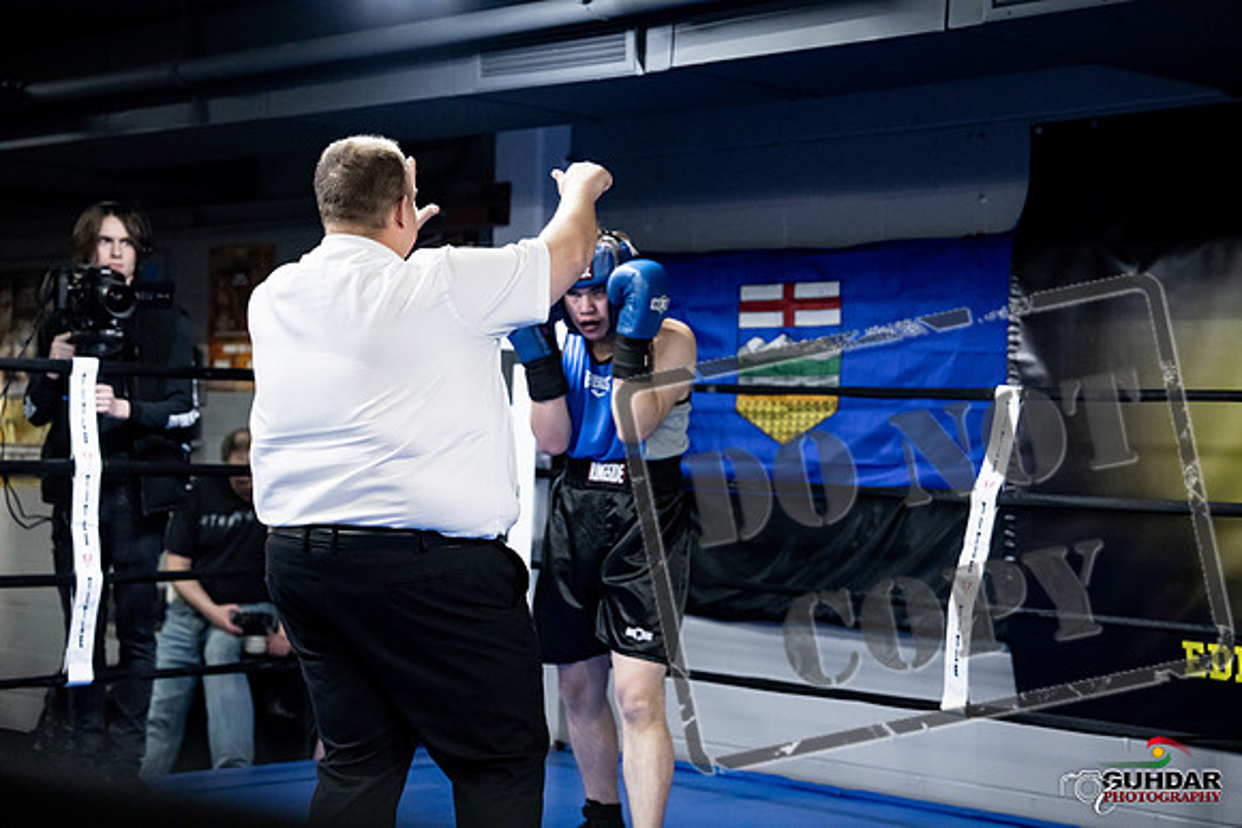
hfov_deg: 29.2
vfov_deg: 19.7
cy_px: 414
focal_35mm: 69
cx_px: 621
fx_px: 2381
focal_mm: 69
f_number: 2.8
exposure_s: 1/1000
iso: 8000
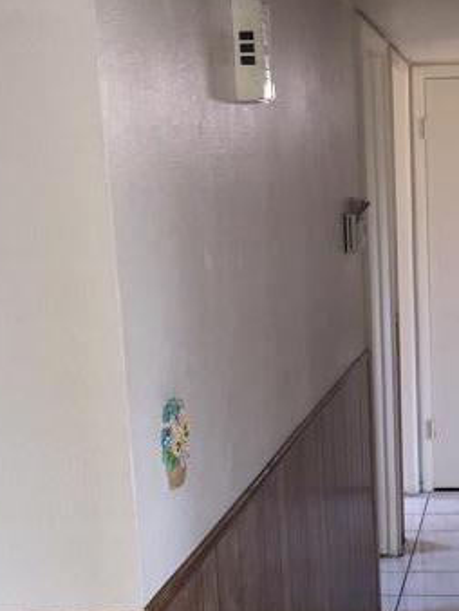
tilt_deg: -13.0
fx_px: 1236
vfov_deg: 27.2
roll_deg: +0.5
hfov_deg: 20.3
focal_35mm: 70
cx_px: 468
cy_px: 486
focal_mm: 4.15
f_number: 2.2
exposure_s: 1/30
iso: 80
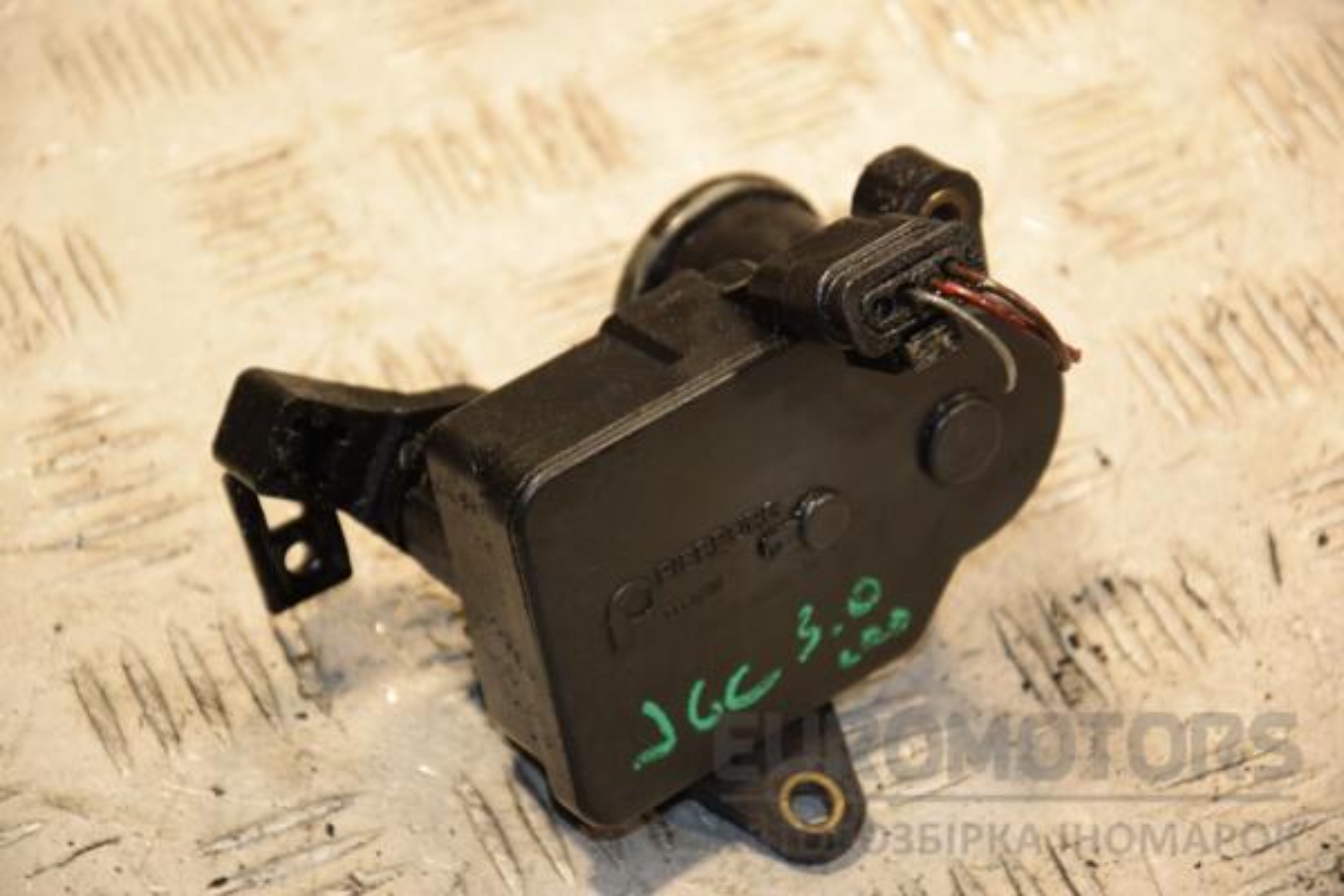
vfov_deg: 8.7
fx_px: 5880
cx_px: 672
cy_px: 448
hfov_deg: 13.0
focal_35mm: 158
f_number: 5.6
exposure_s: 1/125
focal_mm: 105
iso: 800
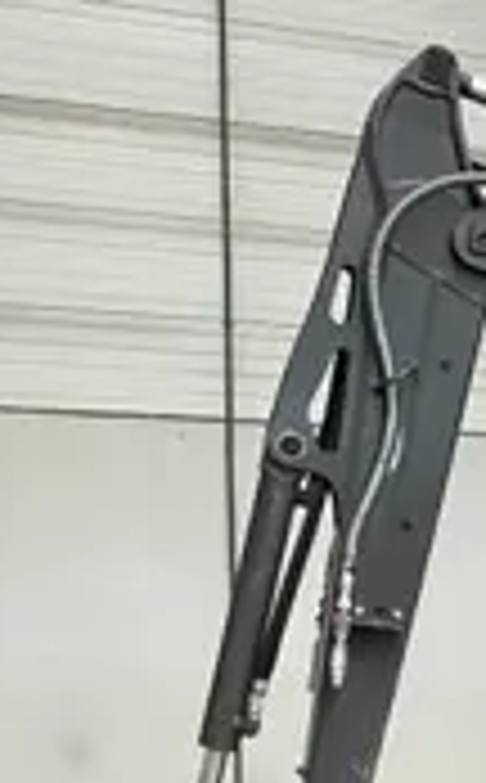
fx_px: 1810
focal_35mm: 85
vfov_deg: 23.5
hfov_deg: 13.3
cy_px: 770
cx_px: 958
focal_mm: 3
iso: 100
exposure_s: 1/60
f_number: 1.8
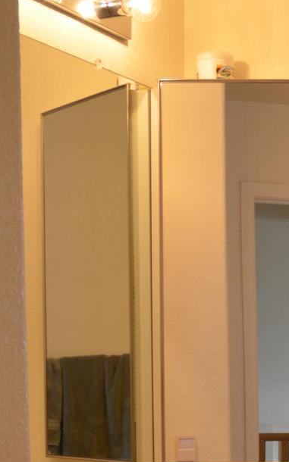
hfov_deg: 14.1
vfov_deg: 21.5
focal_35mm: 90
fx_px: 1135
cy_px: 549
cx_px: 344
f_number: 4
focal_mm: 18
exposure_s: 1/60
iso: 400
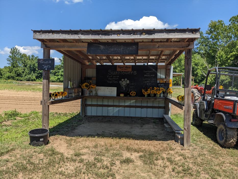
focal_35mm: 27
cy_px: 90
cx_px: 119
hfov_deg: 65.3
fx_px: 186
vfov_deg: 51.4
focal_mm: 4.38
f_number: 1.73
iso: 46
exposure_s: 1/2347
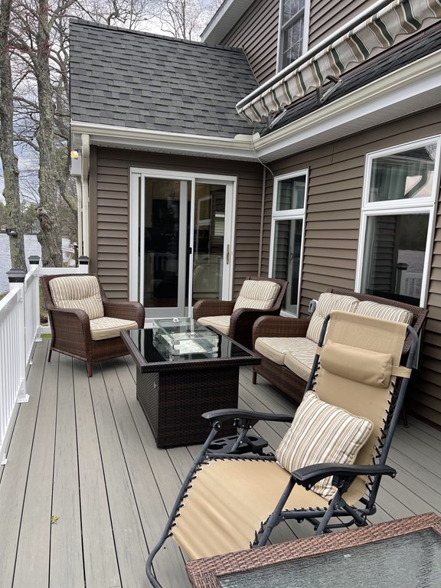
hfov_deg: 53.1
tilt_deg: -7.5
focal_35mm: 26
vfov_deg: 67.3
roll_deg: -2.8
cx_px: 220
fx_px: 442
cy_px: 294
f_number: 1.6
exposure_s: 1/498
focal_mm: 5.1
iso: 32
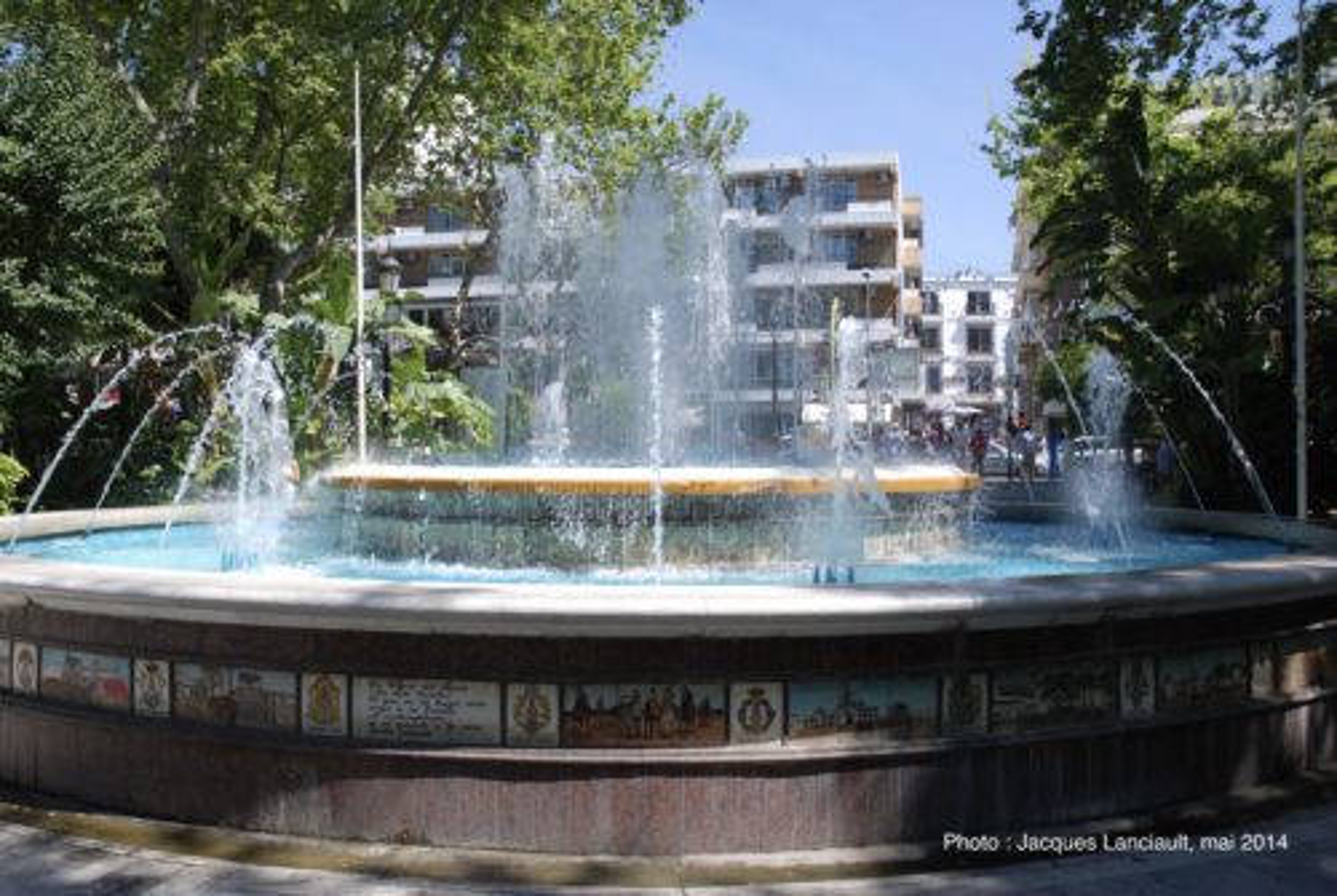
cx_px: 668
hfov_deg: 67.3
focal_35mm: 27
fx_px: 1004
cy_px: 448
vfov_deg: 48.1
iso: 100
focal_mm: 18
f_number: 7.1
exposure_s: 1/200
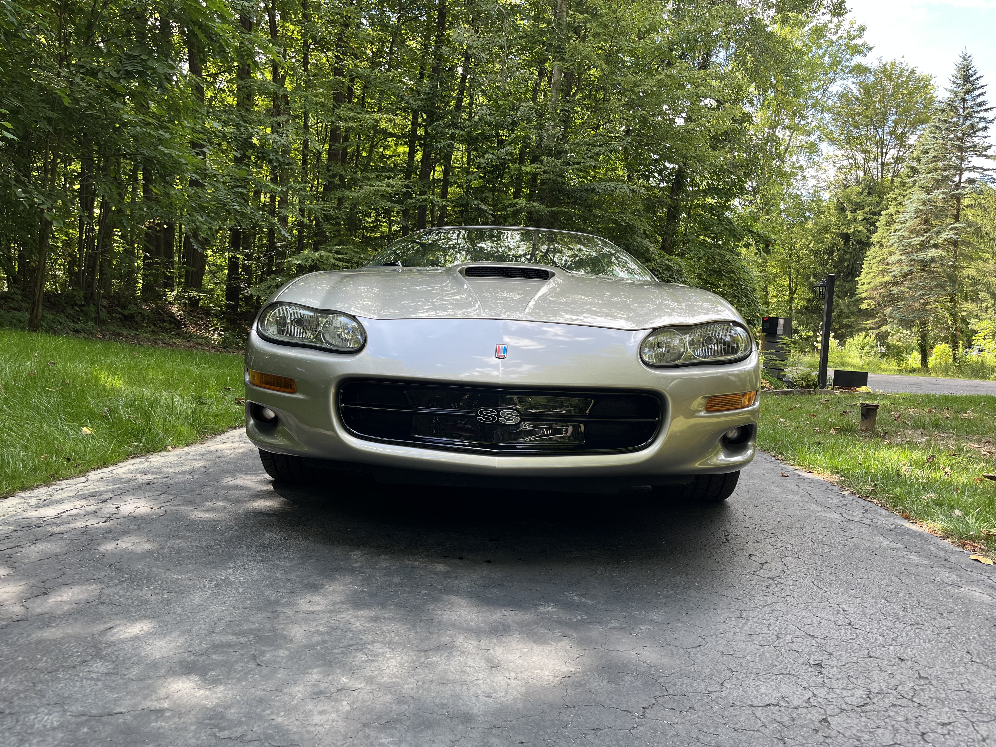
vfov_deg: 53.1
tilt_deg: -3.1
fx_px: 748
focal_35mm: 26
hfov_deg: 67.3
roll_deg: -2.0
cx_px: 498
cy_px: 374
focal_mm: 5.1
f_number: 1.6
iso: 40
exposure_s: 1/202
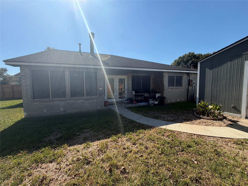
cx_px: 124
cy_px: 93
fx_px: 100
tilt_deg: -3.9
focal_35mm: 14
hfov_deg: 102.1
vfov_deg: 85.7
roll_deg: +1.2
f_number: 2.2
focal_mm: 2.22
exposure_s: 1/853
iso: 20
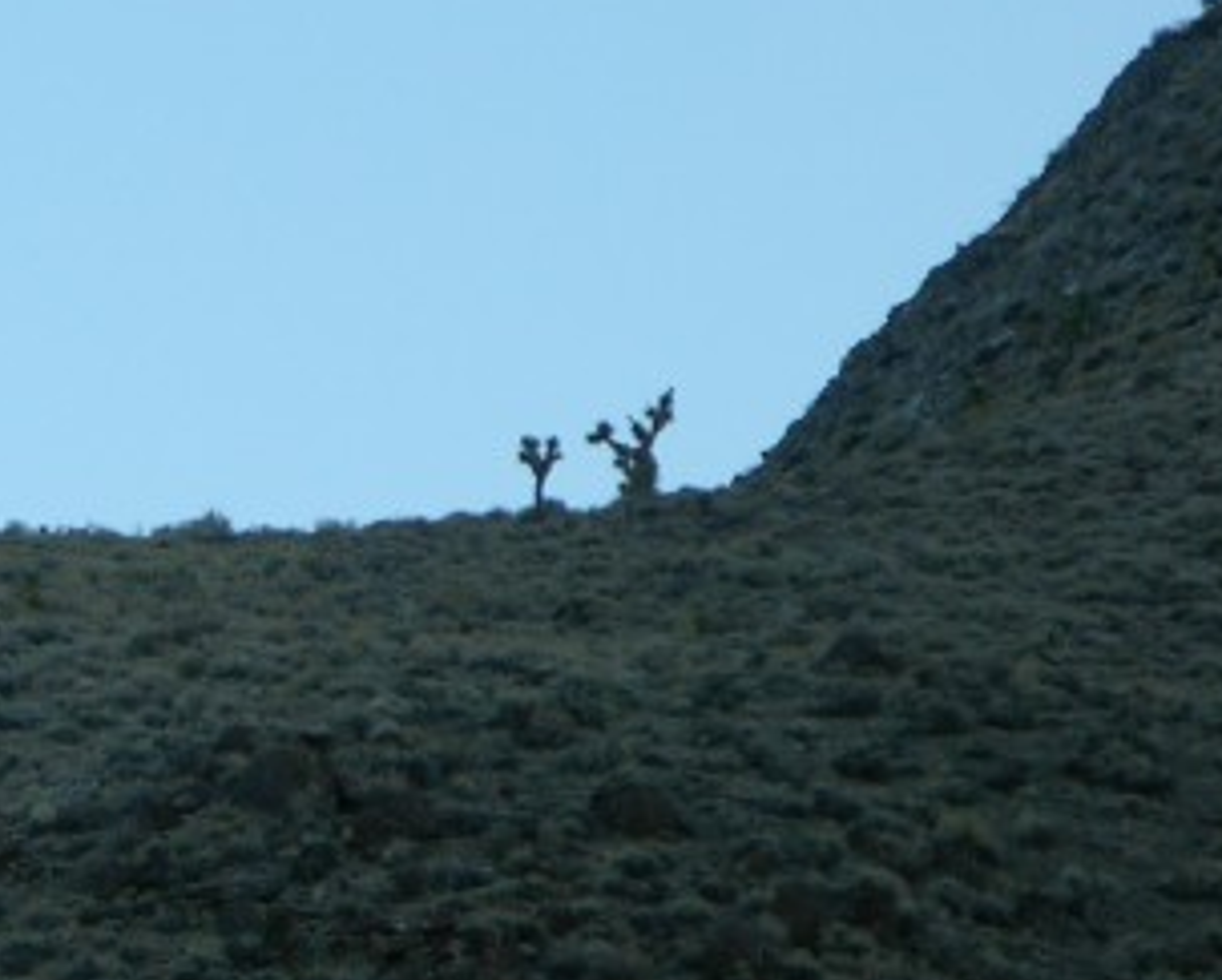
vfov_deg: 2.6
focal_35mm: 593
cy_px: 335
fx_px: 21467
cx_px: -799
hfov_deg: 3.2
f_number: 4
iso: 50
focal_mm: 44.7
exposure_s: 1/128
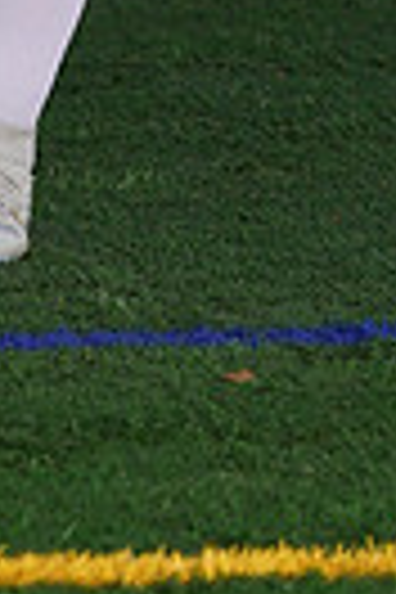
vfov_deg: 2.0
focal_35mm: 1049
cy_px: -594
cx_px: -191
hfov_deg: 1.3
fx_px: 17307
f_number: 5.6
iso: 320
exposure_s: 1/200
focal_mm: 238
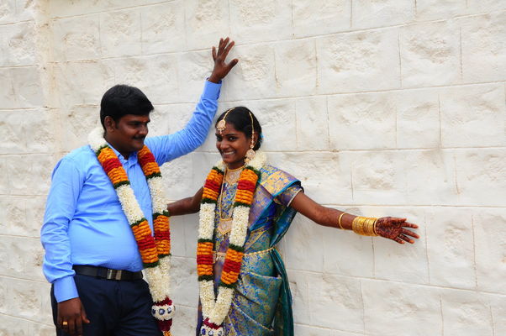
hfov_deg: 35.1
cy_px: 168
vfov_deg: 23.7
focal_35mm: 57
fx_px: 800
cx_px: 253
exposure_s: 1/125
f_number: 9
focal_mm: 38
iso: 250
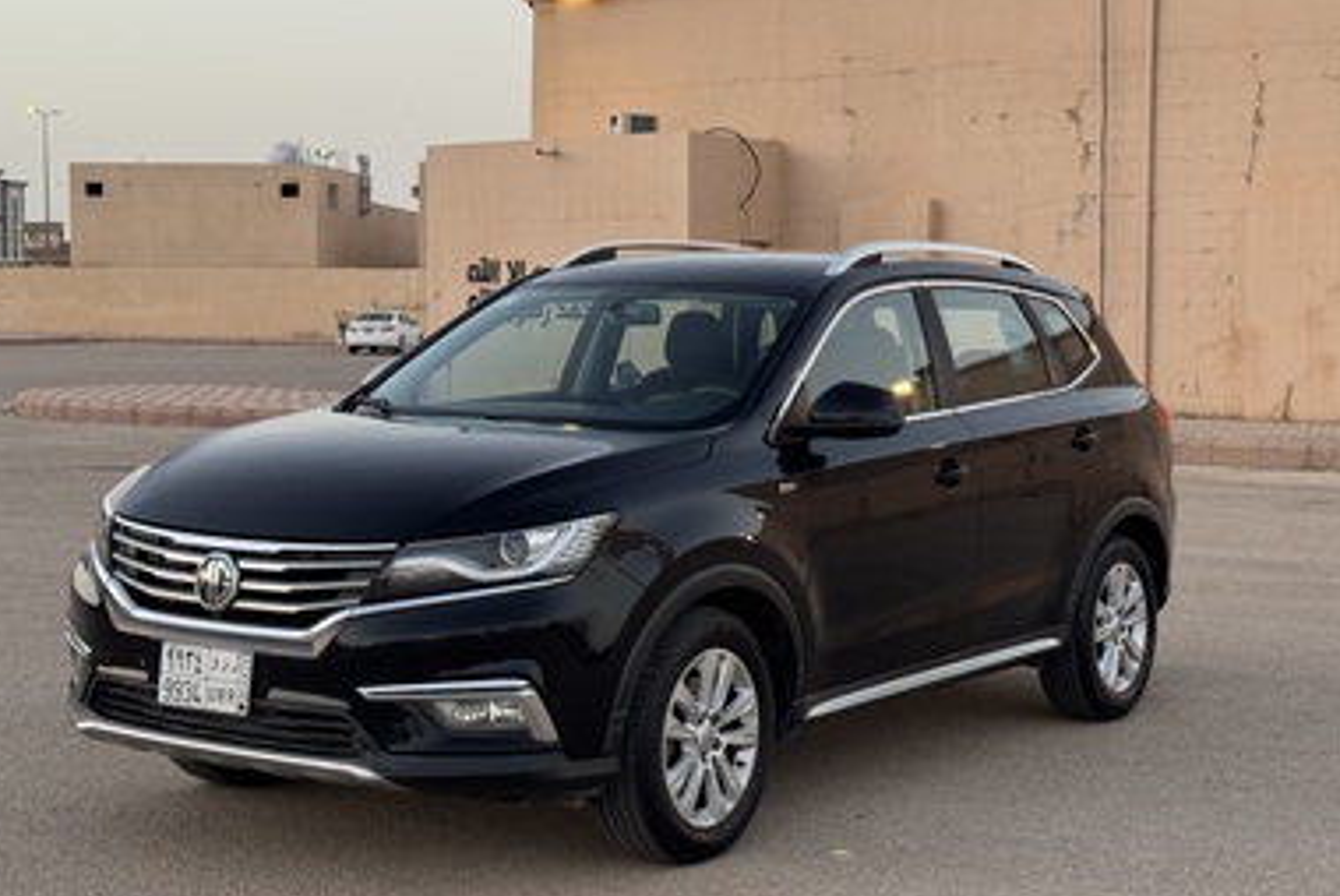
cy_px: 400
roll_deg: +0.5
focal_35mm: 60
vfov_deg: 22.7
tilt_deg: -1.9
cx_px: 693
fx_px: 2235
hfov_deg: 33.4
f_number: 1.78
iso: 64
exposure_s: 1/120
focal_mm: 6.76
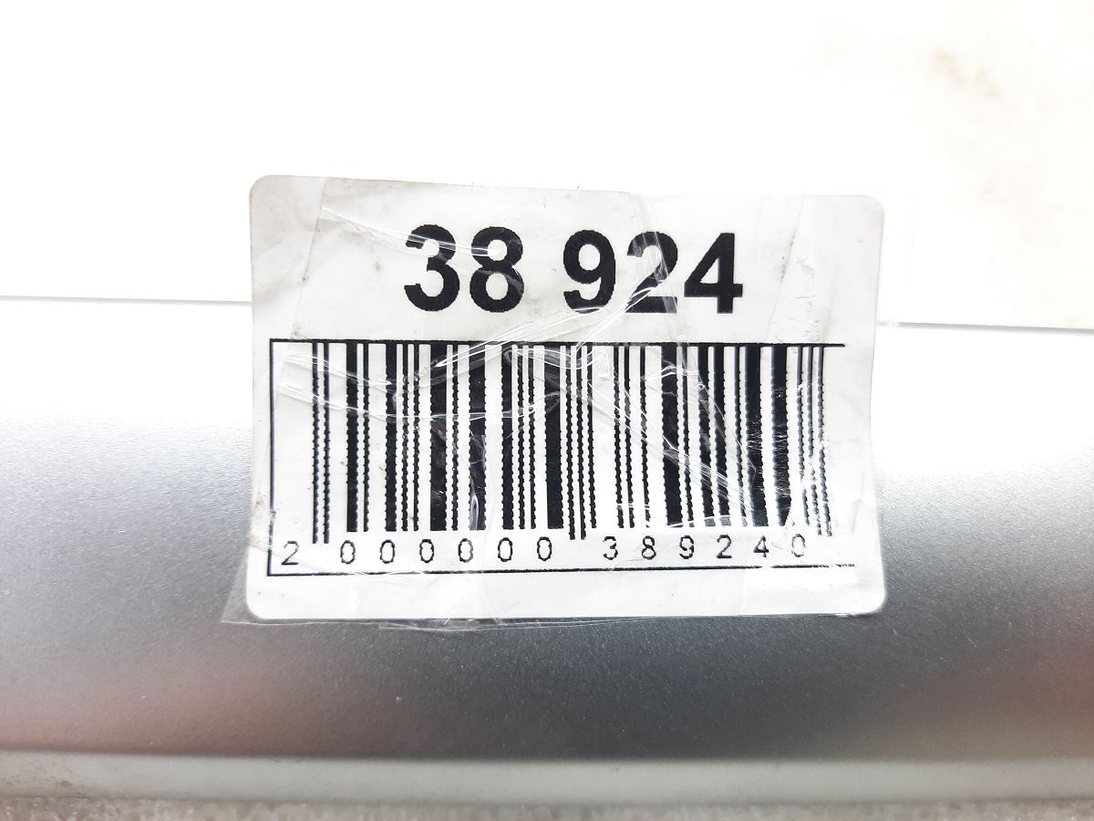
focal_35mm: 25
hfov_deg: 69.4
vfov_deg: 54.9
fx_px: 790
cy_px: 410
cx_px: 547
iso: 125
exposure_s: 1/50
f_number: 2
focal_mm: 4.6
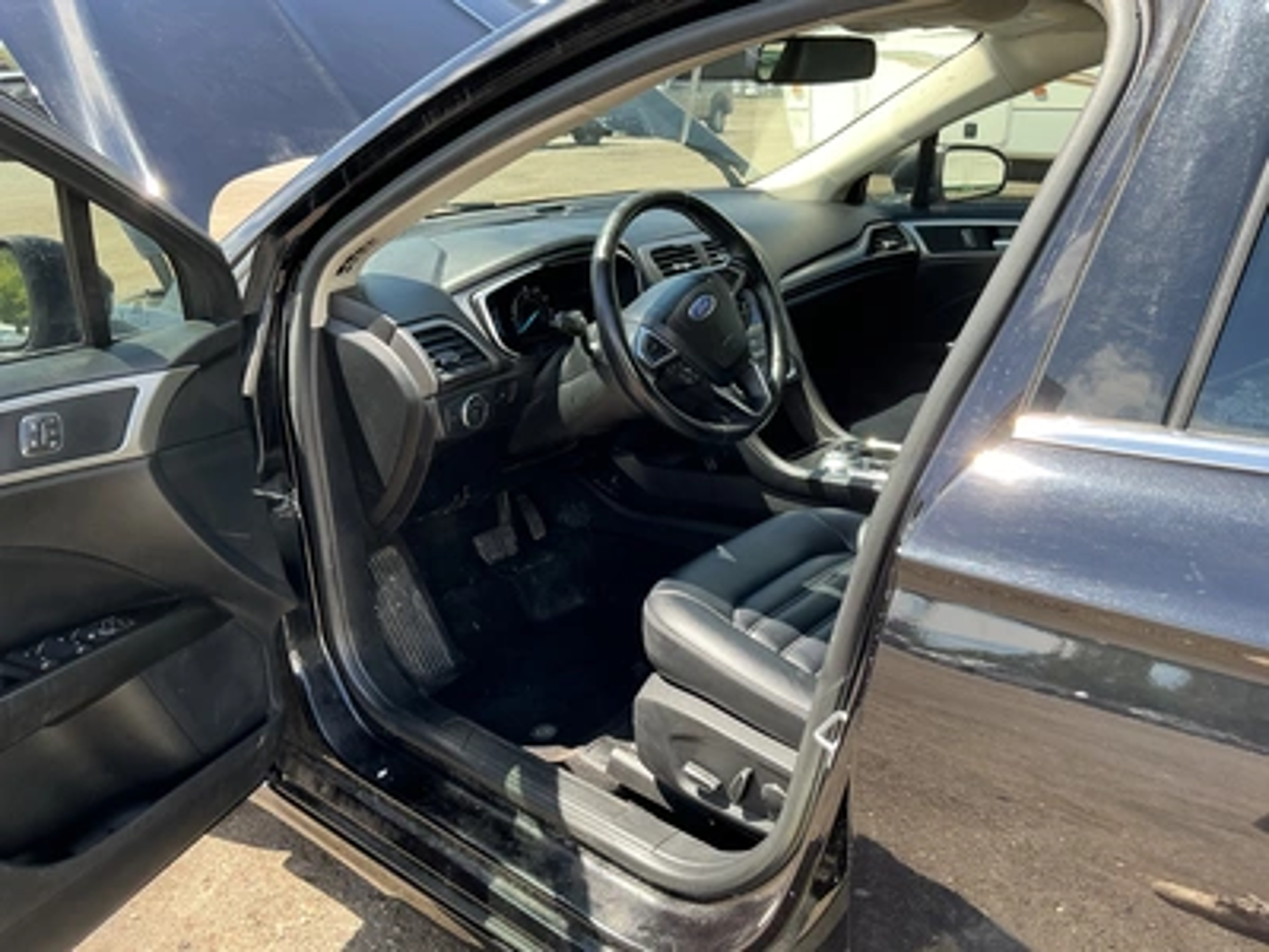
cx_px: 634
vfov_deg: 49.7
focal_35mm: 28
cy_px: 476
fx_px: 1026
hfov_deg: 63.4
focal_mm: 3
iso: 25
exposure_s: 1/182
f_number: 1.8
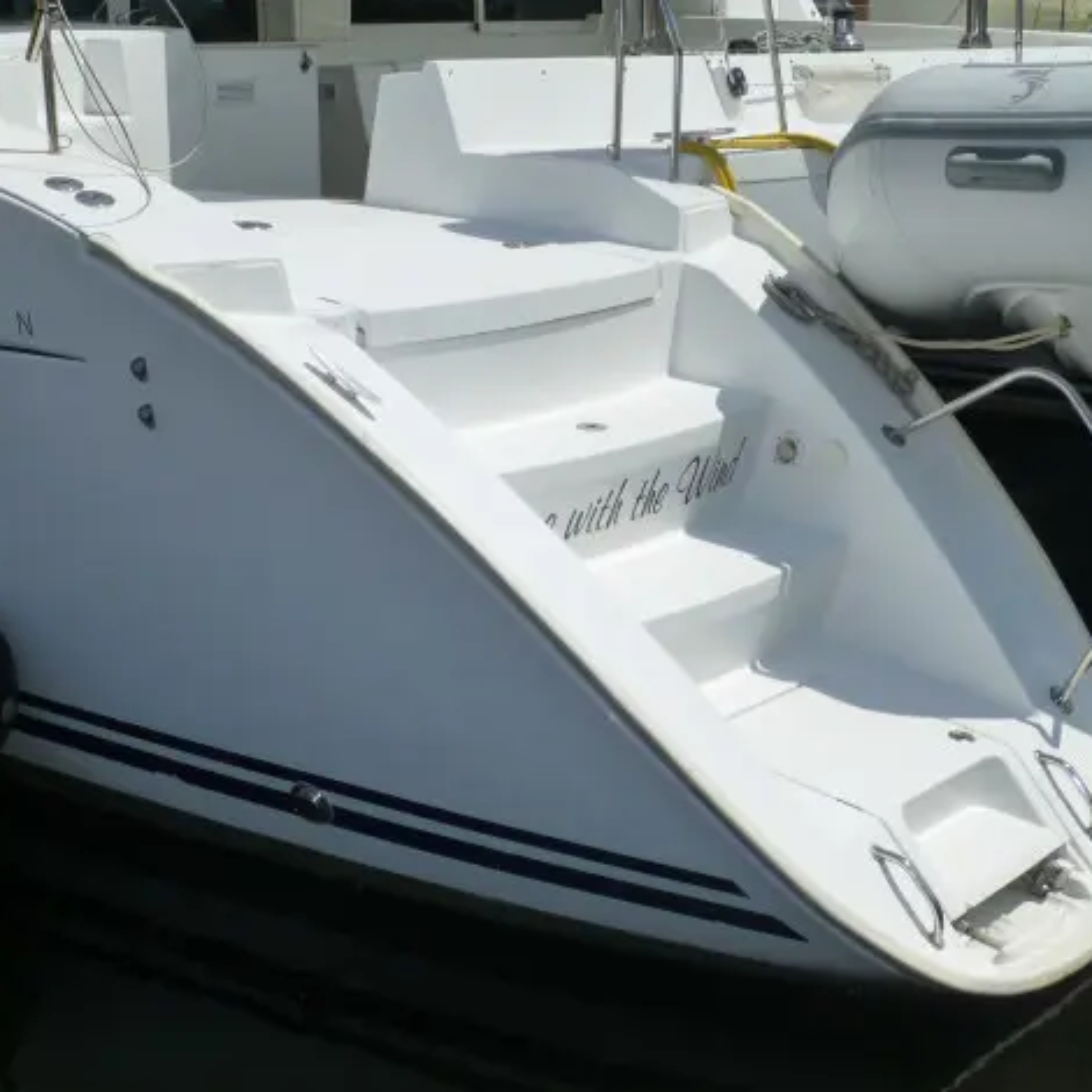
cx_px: 418
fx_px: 1892
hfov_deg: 32.1
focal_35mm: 53
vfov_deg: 32.2
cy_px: 548
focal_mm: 7.9
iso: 160
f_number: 4.5
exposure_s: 1/2000
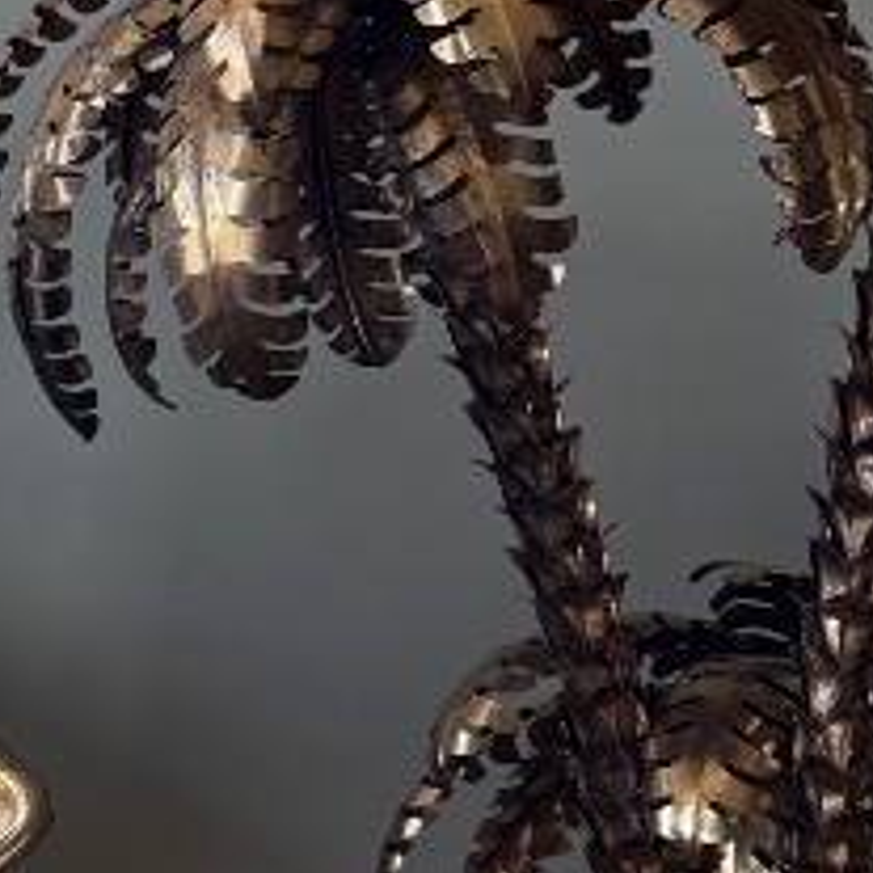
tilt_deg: +4.3
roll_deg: -2.0
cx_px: -873
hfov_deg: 12.5
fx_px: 3510
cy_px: 485
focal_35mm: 123
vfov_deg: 14.2
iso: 64
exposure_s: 1/161
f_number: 1.78
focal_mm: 6.76
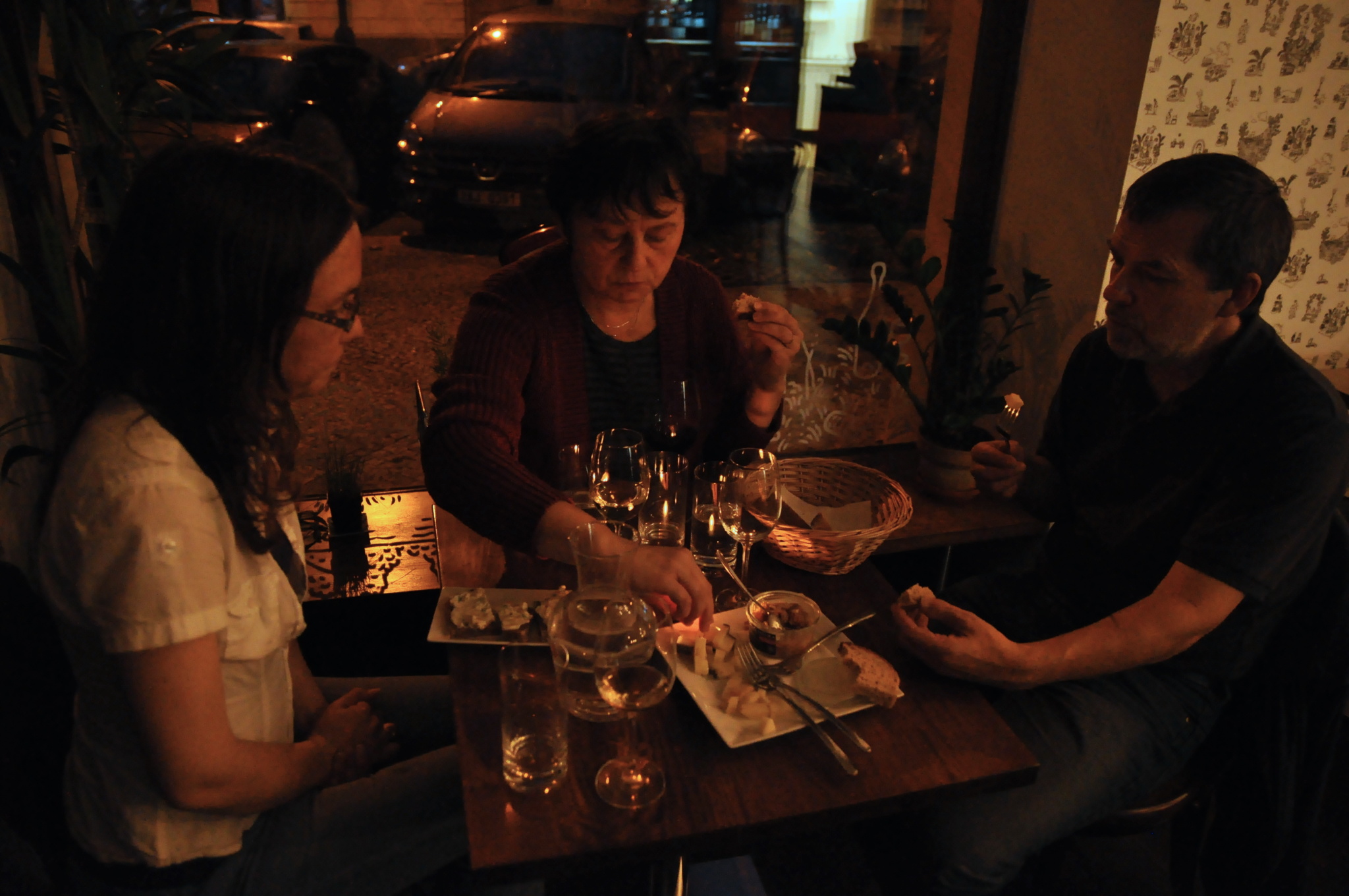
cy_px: 448
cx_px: 674
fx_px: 954
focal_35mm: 26
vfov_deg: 50.3
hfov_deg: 70.5
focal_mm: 17
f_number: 2.8
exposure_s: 1/30
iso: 2500
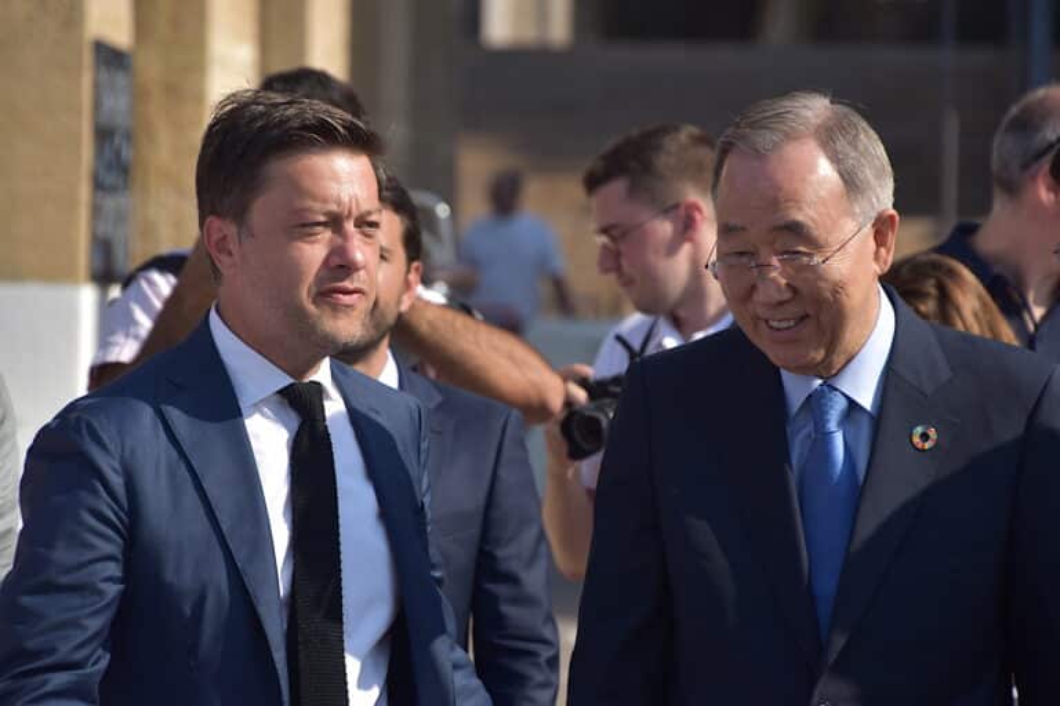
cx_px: 530
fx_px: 8612
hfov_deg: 7.0
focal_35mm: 292
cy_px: 353
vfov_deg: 4.7
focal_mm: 195
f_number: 8
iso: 180
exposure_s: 1/500
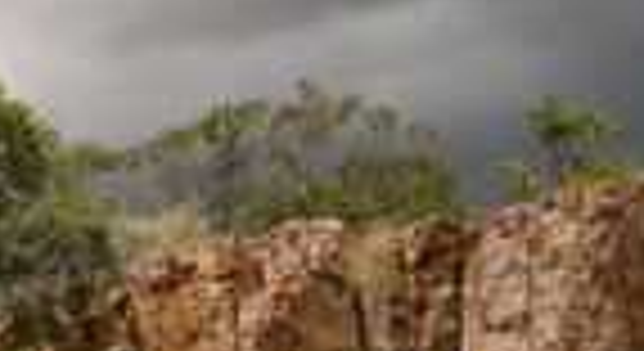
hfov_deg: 11.1
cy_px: 887
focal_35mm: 149
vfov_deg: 7.4
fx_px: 2526
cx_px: -1097
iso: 125
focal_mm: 25
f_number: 6.3
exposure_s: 1/800
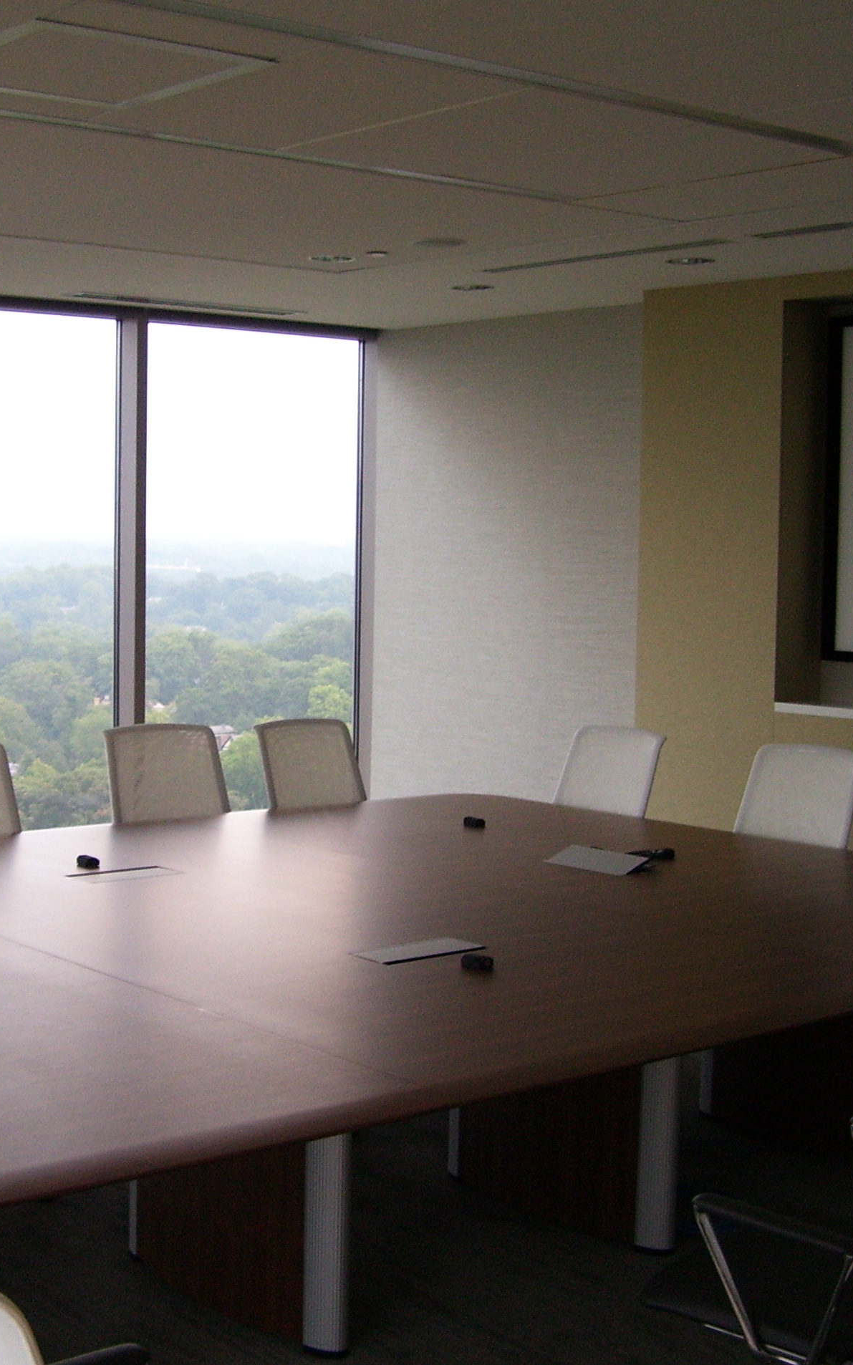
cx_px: 203
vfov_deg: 38.2
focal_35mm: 53
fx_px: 1972
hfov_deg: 24.1
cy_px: 675
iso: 160
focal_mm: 6
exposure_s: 1/15
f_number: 2.7
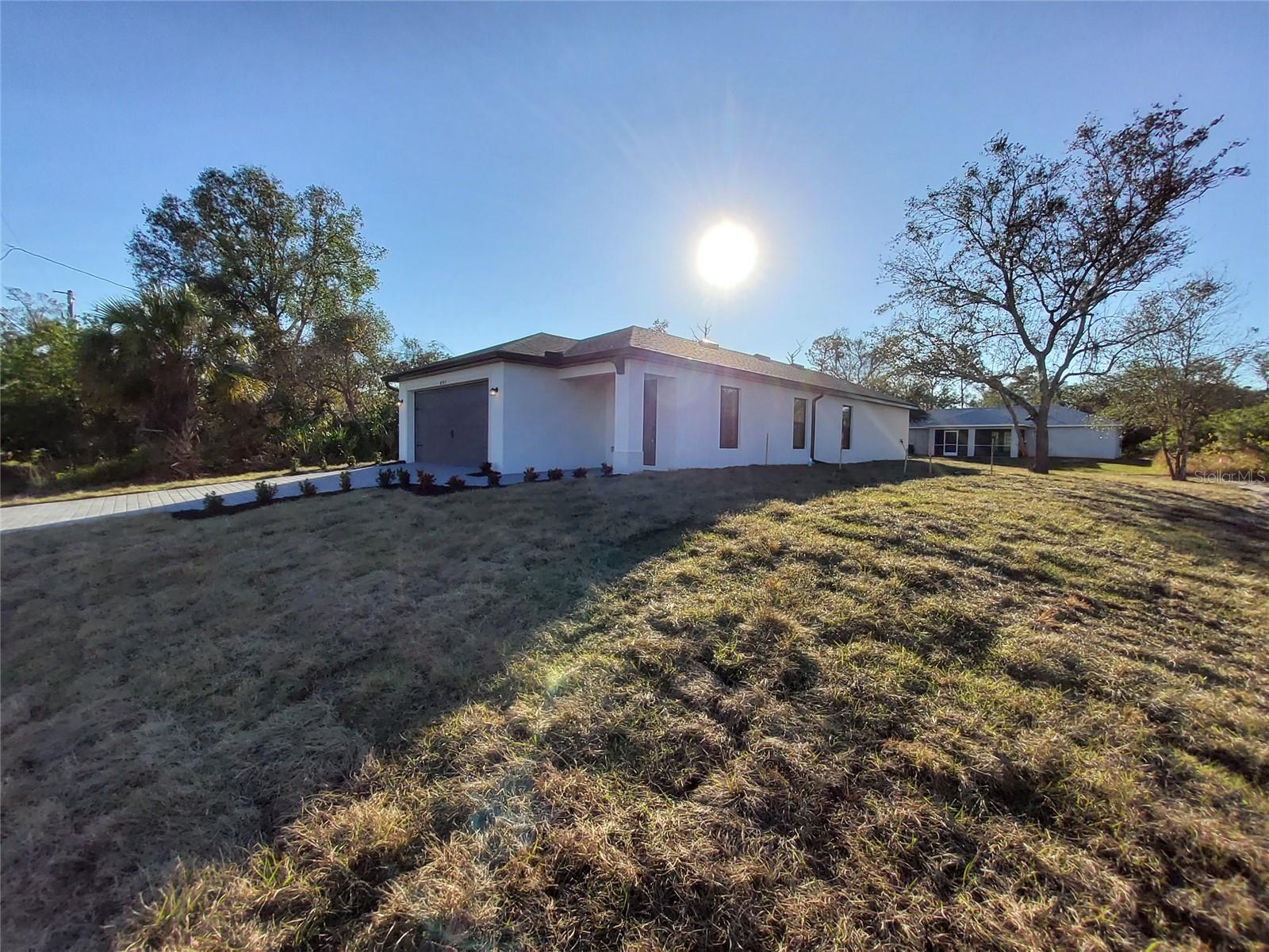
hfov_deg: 106.2
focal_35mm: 13
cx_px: 634
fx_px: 477
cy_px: 476
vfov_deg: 89.9
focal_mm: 1.13
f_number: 2.2
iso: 50
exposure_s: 1/1472
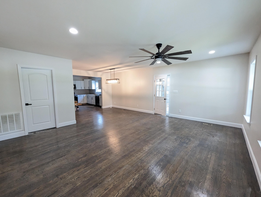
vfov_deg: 90.0
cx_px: 130
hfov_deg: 106.1
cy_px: 98
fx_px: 98
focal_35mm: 13
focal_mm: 1.95
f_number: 2.2
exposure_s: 1/60
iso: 525
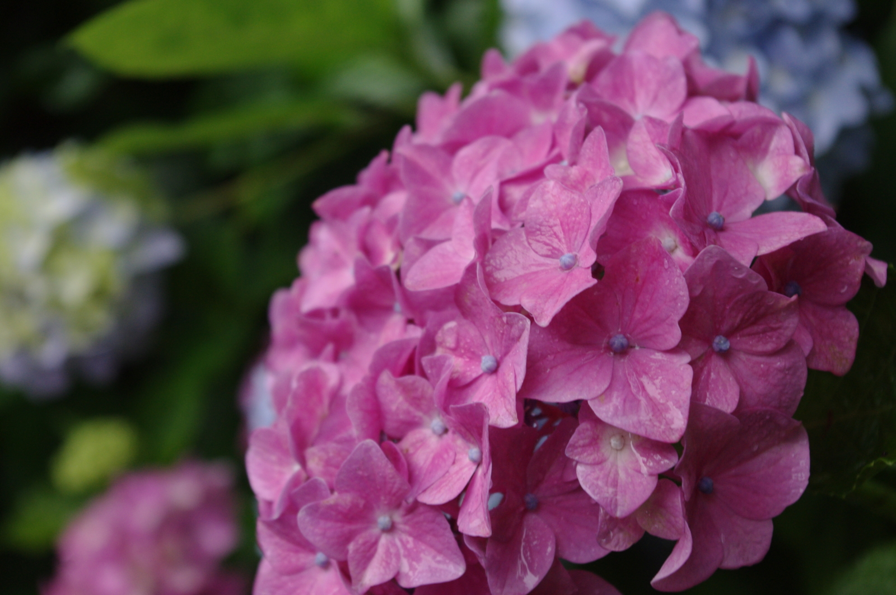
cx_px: 448
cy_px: 298
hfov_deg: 28.1
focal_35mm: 72
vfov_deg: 18.9
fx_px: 1790
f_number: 7.1
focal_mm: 47.5
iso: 800
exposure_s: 1/100
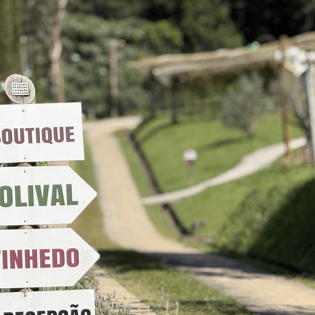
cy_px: 226
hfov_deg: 7.9
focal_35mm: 222
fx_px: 2286
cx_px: 170
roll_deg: +1.1
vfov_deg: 7.9
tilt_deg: +5.0
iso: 50
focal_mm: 15.66
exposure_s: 1/1513
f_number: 2.8
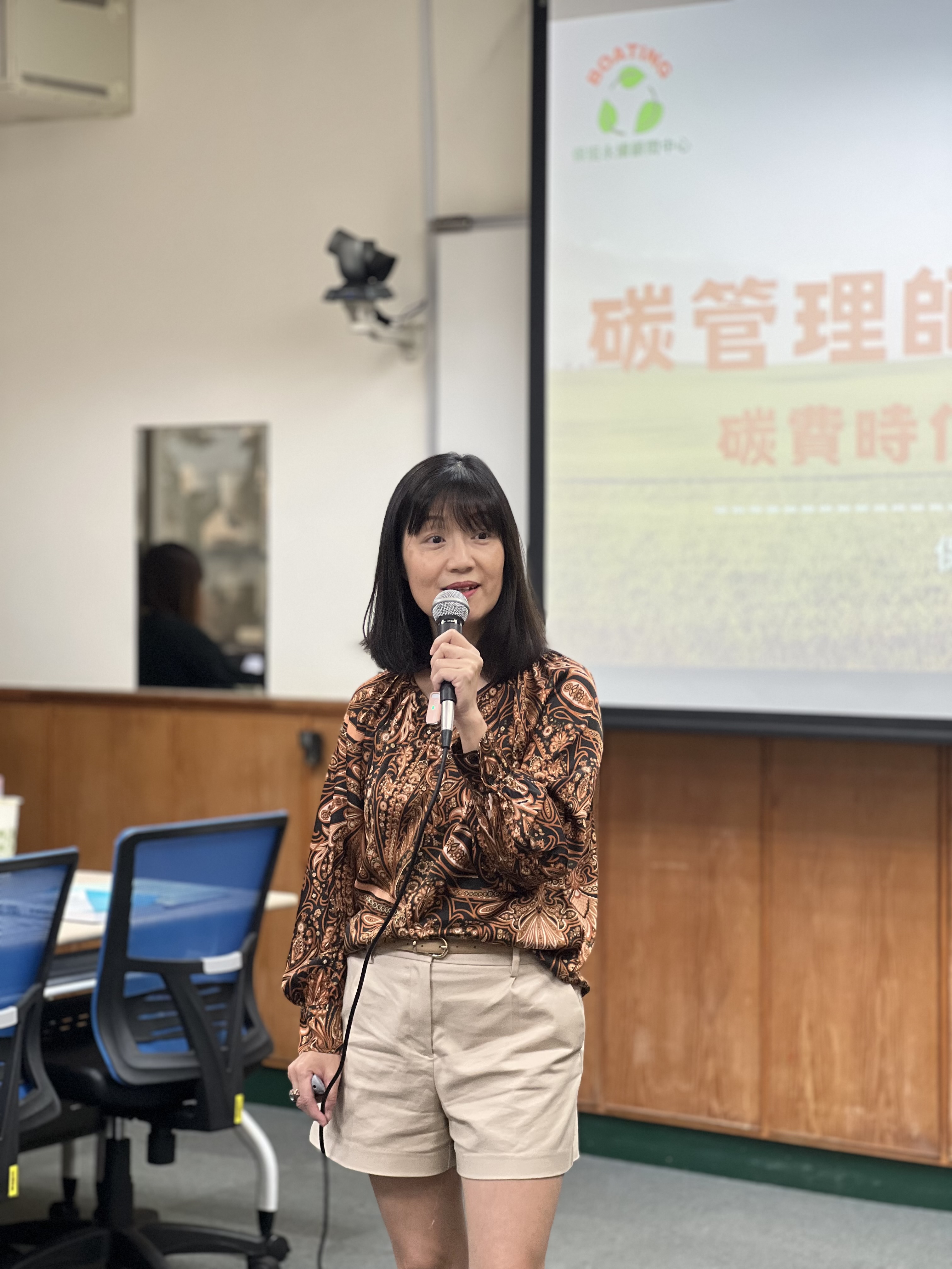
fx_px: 2824
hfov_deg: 19.1
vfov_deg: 25.3
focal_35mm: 77
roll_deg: +0.2
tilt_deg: -0.6
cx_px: 476
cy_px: 634
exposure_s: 1/40
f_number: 2.8
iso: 160
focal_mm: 9
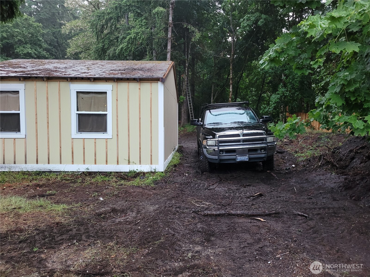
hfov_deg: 67.3
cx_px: 185
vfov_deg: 53.1
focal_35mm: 26
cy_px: 138
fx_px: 278
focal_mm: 5.4
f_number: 1.8
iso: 400
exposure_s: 1/40
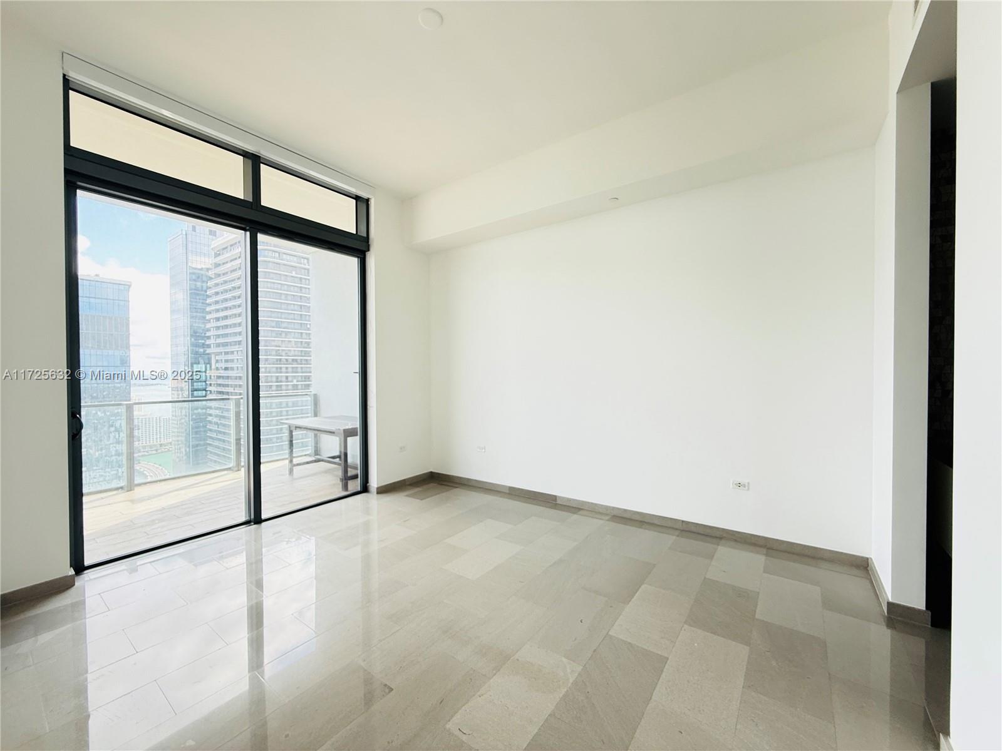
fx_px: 405
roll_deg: +0.4
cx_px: 501
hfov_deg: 102.1
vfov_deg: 85.7
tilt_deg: -0.7
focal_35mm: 14
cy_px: 376
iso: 100
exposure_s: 1/99
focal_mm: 2.22
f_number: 2.2
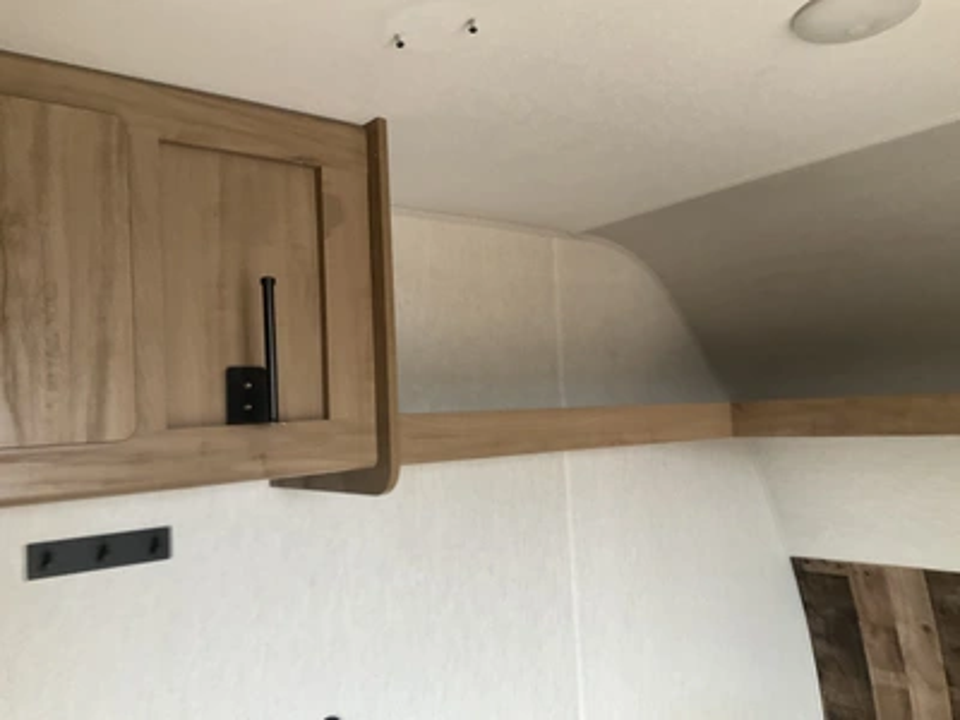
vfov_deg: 48.2
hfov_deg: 61.7
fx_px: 804
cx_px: 480
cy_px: 360
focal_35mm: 29
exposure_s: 1/122
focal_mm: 3
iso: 64
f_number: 1.8
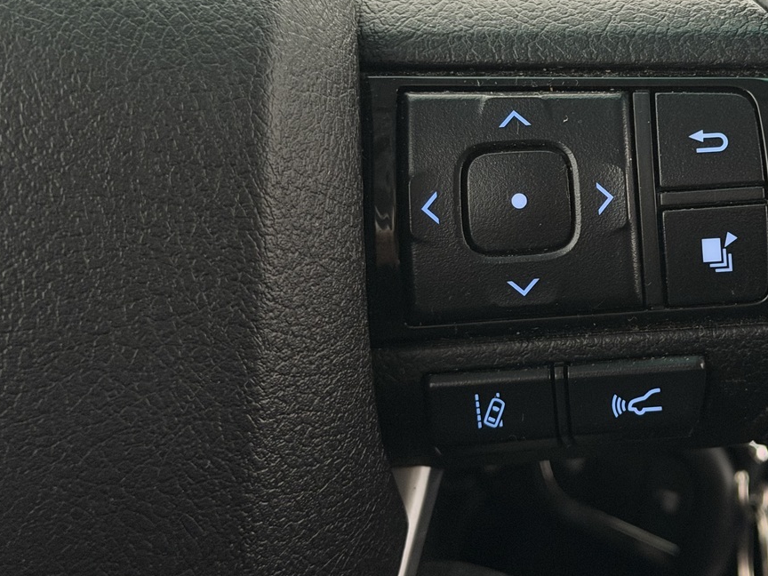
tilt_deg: -21.6
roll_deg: +0.0
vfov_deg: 18.4
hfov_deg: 24.2
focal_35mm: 80
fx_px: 1775
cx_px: 577
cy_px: 183
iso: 640
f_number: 1.78
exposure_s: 1/25
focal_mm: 6.76
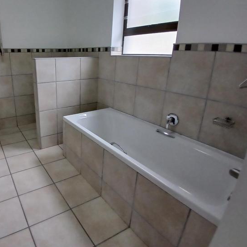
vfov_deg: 69.5
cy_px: 112
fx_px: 178
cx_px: 70
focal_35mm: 22
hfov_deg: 66.4
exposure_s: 1/33.3
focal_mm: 1.4
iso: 100
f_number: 2.2
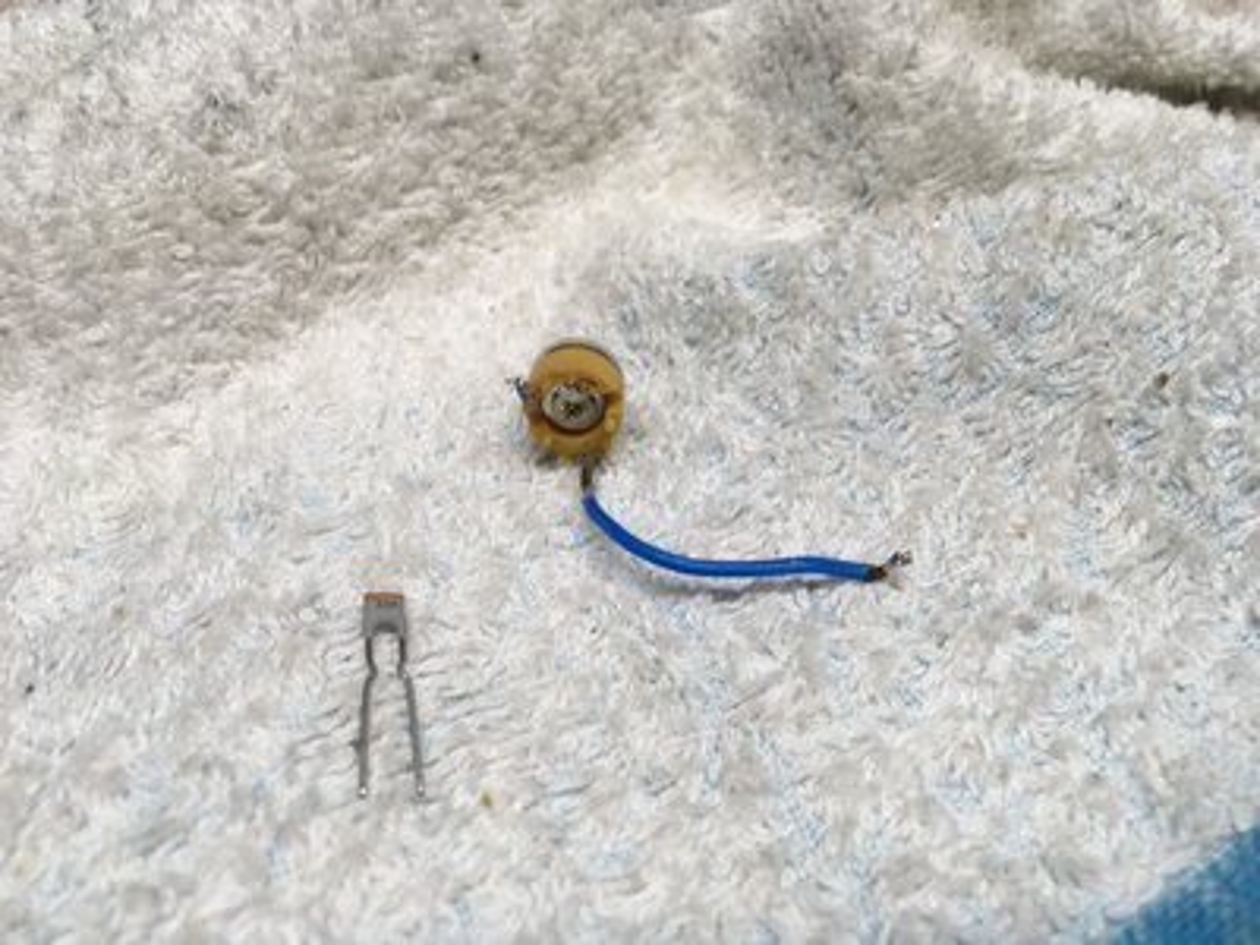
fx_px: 1056
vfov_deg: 48.2
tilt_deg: -47.1
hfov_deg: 61.7
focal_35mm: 29
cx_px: 630
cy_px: 472
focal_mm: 4.15
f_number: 2.2
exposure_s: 1/50
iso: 25
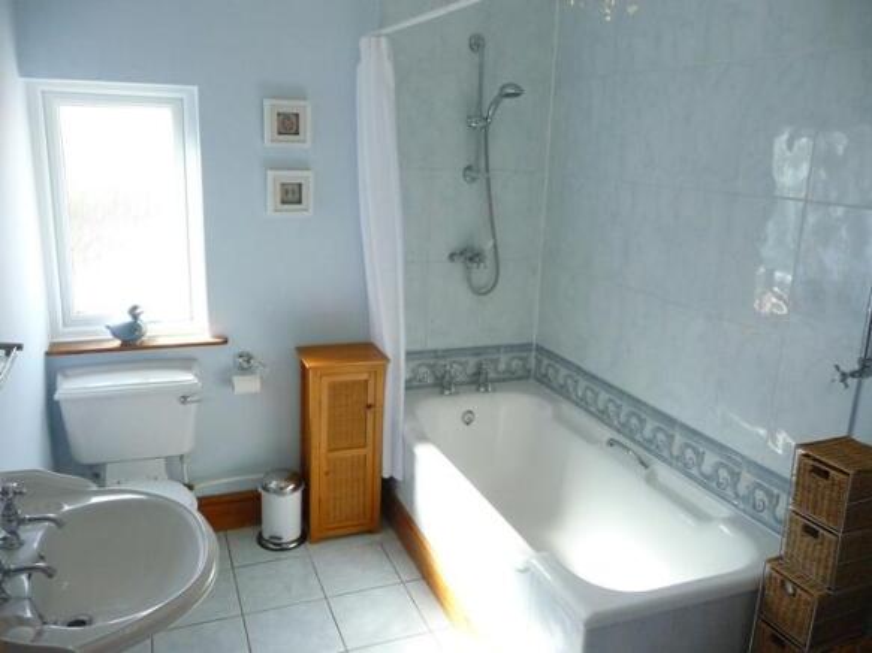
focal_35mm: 28
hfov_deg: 63.5
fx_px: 705
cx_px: 436
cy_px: 326
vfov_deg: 49.7
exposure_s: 1/125
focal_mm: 4.7
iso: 400
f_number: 3.3
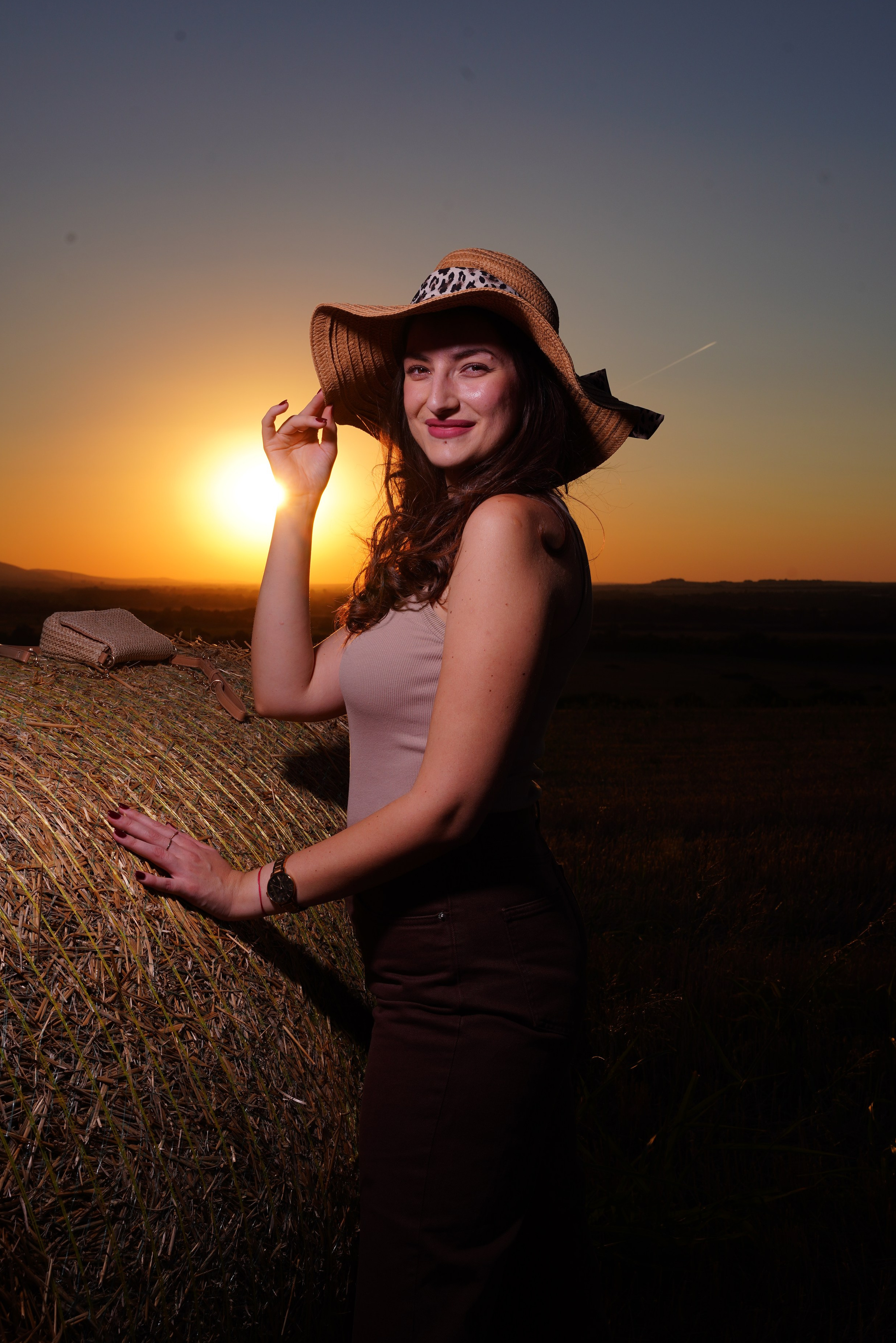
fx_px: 1505
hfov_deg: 33.1
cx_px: 467
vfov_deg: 48.1
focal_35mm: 40
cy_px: 666
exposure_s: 1/500
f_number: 11
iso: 100
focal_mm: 36.3
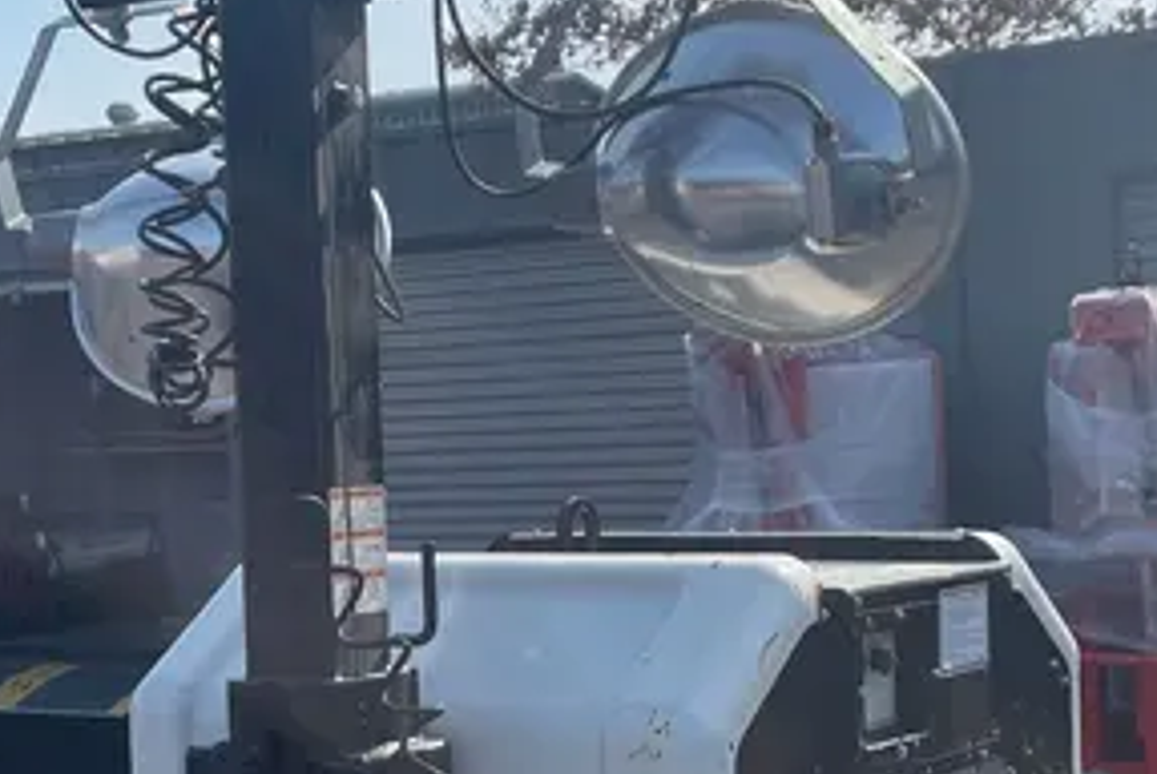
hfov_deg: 29.2
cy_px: 611
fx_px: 2220
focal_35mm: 69
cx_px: 480
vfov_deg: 19.6
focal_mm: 4.2
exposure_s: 1/4831
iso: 50
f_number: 1.6
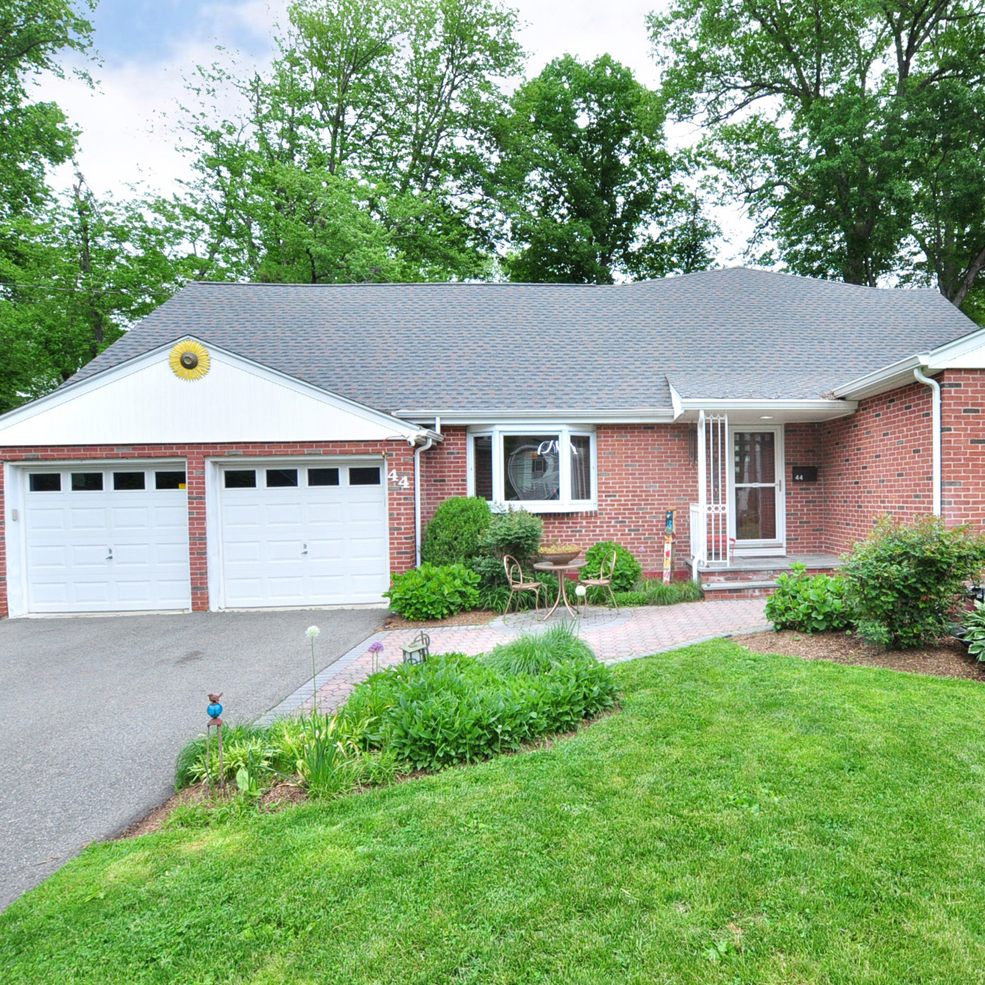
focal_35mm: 20
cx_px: 638
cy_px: 498
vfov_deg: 74.8
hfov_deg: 73.1
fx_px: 644
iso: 640
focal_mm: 10
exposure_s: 1/200
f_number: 8
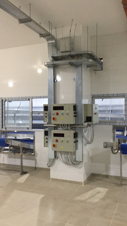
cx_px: 73
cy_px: 113
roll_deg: -0.1
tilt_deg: +4.1
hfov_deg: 36.6
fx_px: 191
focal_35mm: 32
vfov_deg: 61.0
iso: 250
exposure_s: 1/33
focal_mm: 4.15
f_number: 2.2
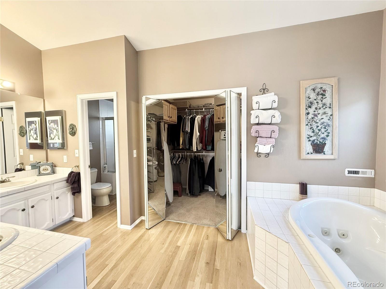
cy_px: 144
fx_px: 156
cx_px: 193
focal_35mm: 14
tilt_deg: -2.2
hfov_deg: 102.1
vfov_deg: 85.7
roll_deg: +0.5
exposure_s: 1/60
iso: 200
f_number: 2.2
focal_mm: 2.22
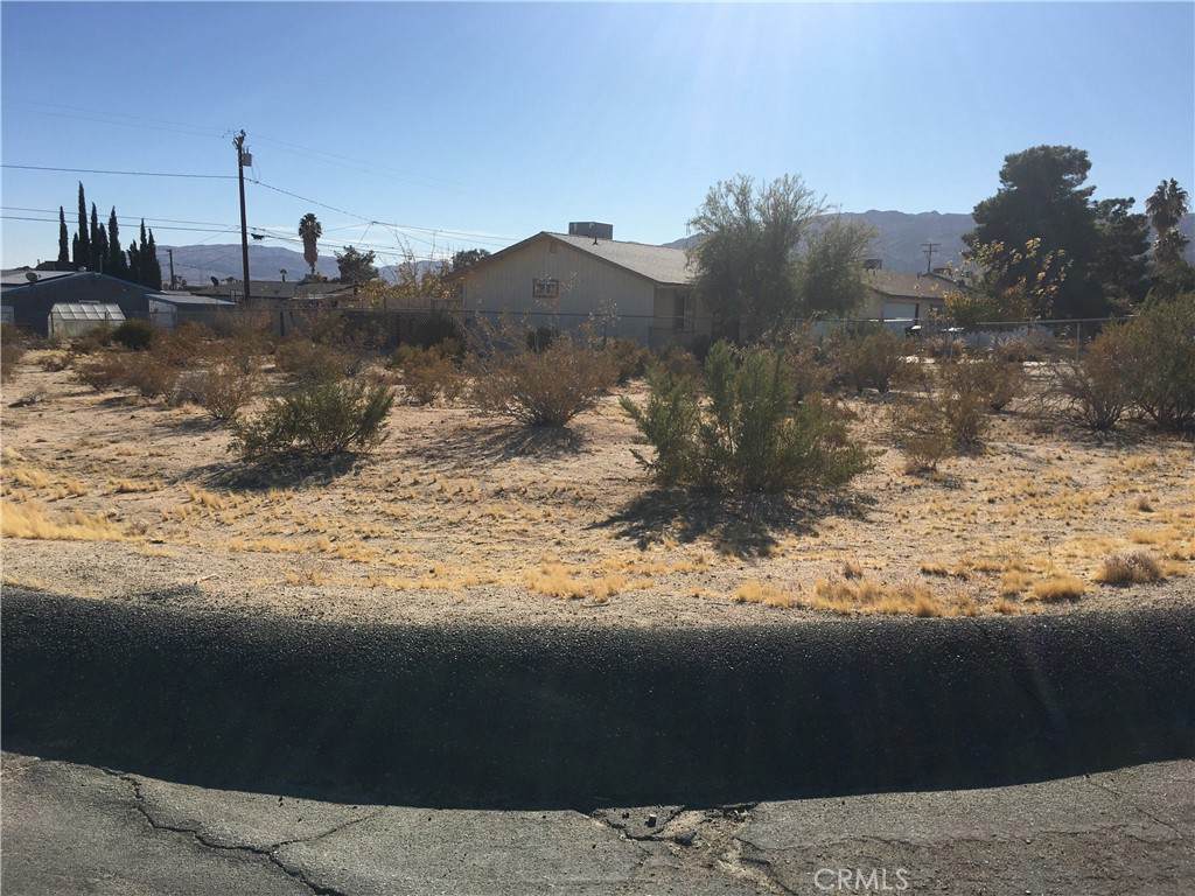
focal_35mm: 29
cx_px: 598
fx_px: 1001
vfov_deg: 48.2
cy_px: 448
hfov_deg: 61.7
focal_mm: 4.15
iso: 25
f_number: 2.2
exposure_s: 1/3205
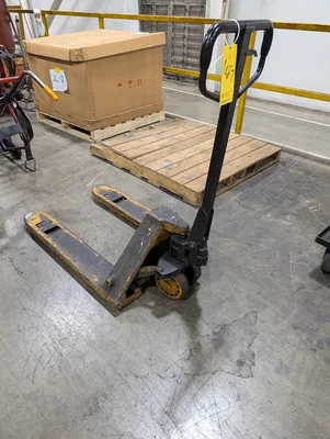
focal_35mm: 24
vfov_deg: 71.5
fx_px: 304
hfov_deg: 56.9
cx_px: 165
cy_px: 220
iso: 1226
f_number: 1.68
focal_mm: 6.9
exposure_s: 1/120
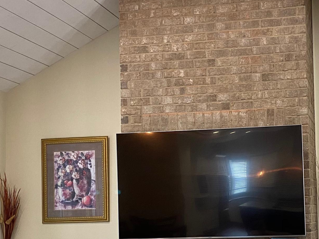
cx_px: 270
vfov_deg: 22.7
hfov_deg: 29.4
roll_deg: +0.6
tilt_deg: +3.2
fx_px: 590
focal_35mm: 64
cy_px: 173
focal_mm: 4.25
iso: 200
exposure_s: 1/60
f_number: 1.8
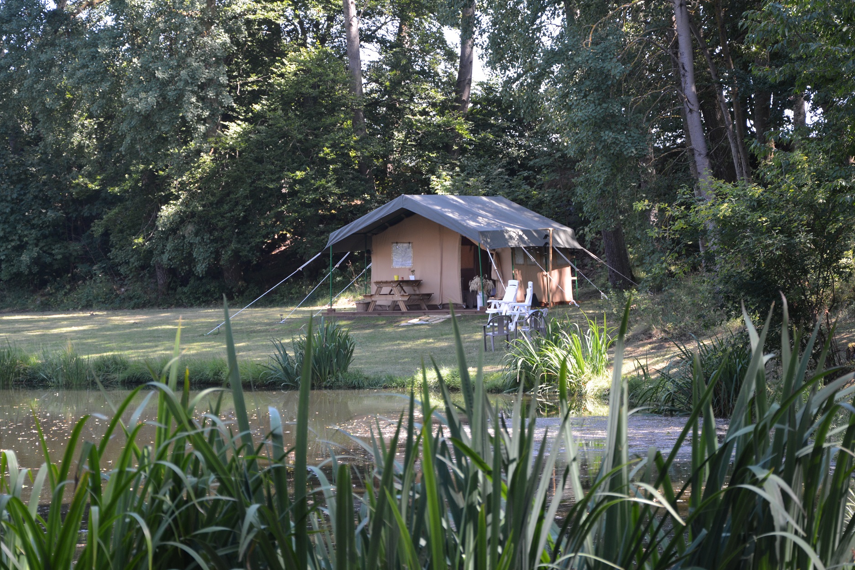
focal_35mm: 121
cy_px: 292
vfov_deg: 11.4
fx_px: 2862
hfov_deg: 17.0
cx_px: 435
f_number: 5.6
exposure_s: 1/125
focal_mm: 75
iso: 320
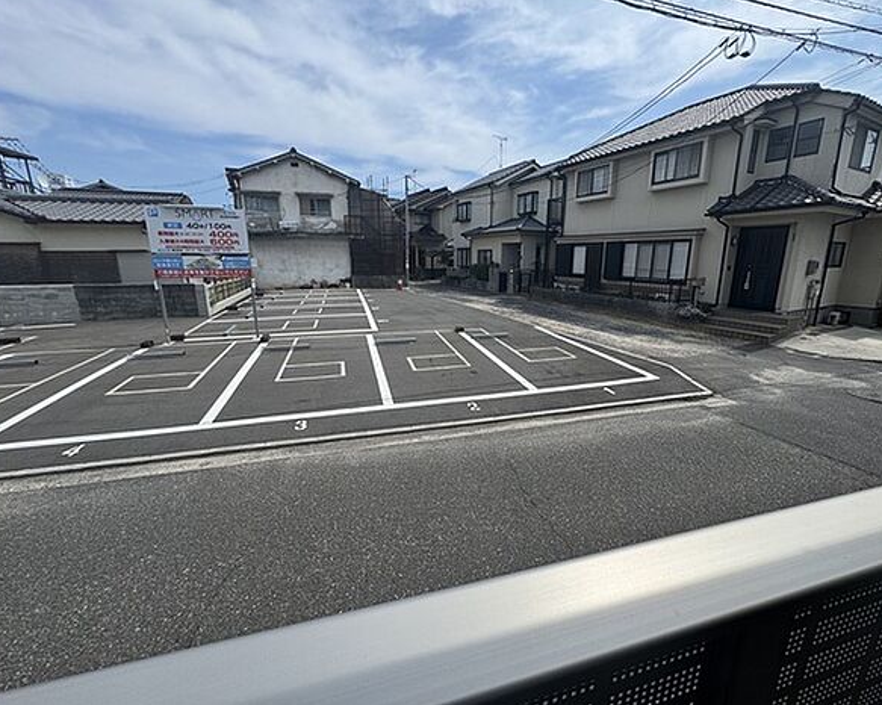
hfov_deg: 96.7
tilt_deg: -14.6
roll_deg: -0.5
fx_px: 391
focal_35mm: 15
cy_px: 348
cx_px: 466
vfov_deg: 84.0
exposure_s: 1/1880
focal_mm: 2.22
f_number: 2.2
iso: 50
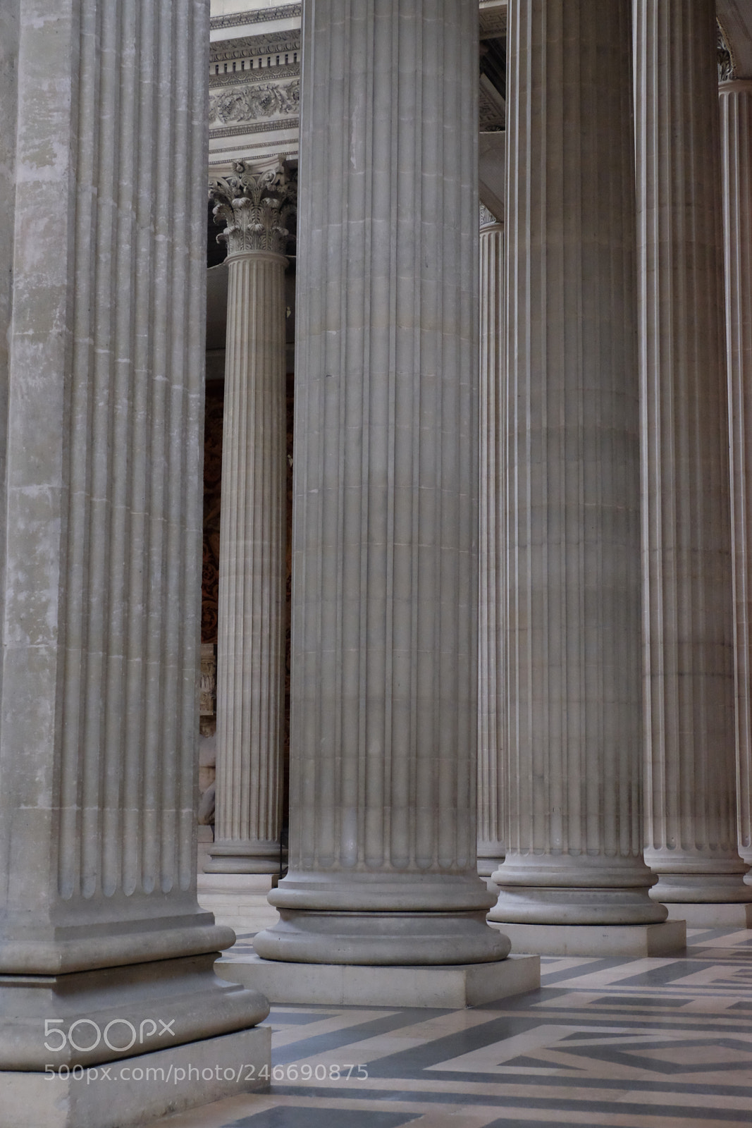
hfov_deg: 24.6
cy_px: 564
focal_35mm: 55
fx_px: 1723
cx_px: 376
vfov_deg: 36.2
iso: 5000
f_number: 6.4
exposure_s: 1/27
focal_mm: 36.6
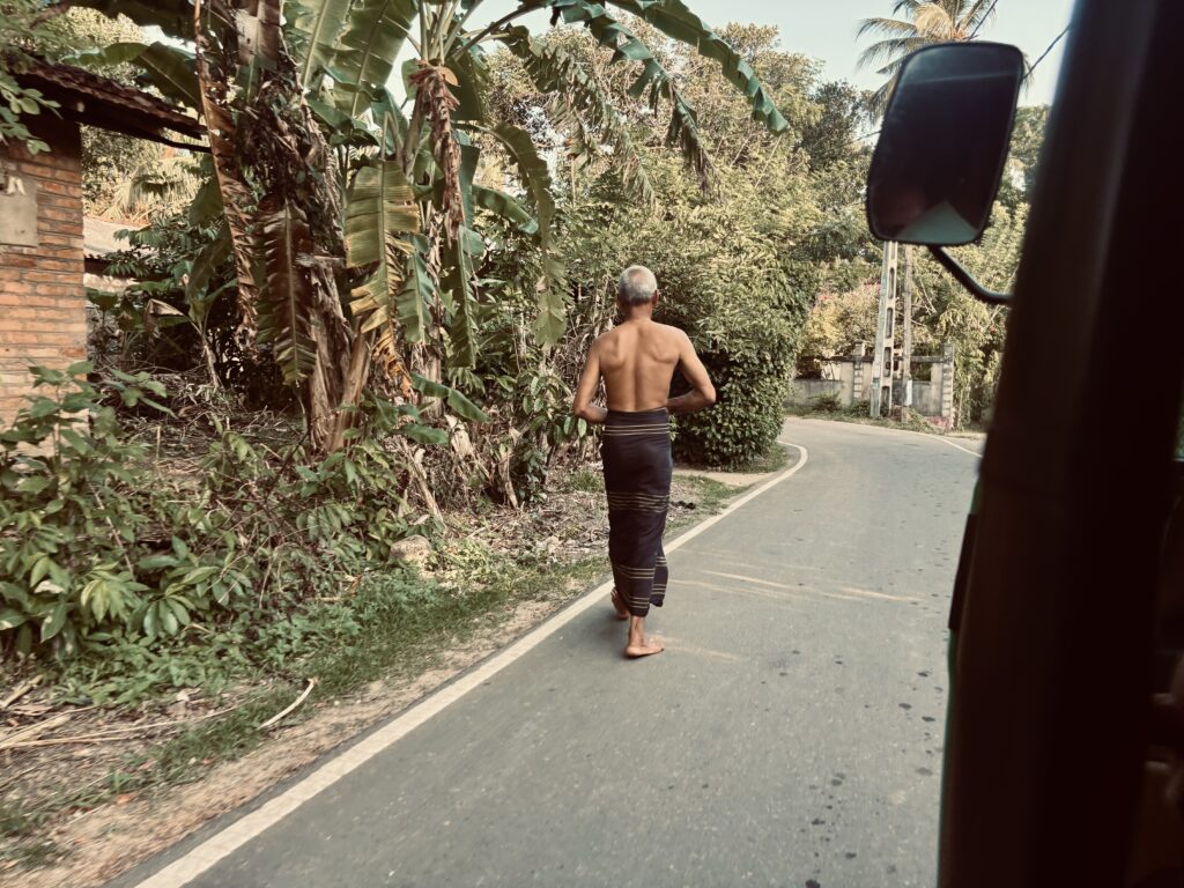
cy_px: 444
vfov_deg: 53.1
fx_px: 889
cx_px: 592
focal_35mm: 26
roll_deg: +1.8
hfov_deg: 67.3
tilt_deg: -10.4
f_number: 1.6
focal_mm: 5.96
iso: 32
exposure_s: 1/127
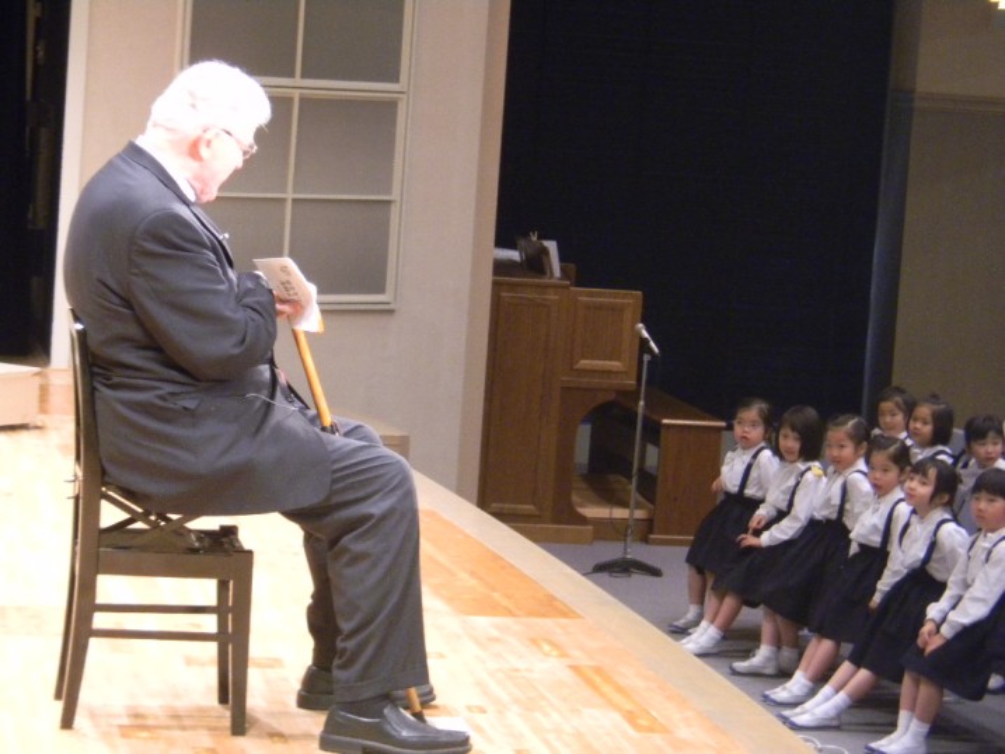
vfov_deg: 12.1
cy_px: 377
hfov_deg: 16.0
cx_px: 502
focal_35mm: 123
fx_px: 3572
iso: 431
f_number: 5.5
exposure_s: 1/9.3
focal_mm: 22.1
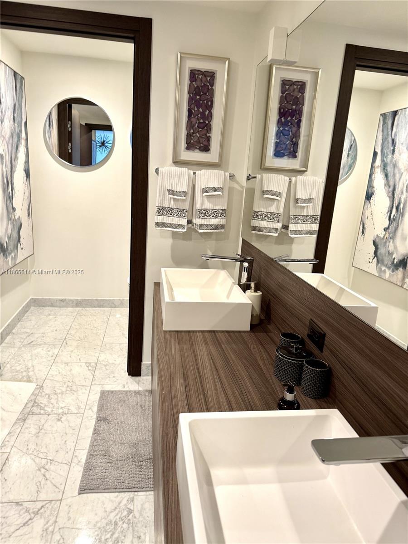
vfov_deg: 71.6
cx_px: 204
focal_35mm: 24
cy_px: 272
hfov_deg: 56.8
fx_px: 377
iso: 125
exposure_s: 1/60
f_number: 1.78
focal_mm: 6.76
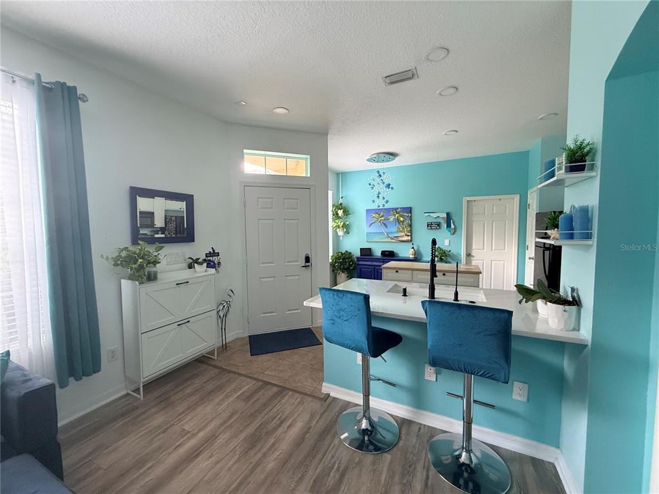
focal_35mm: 14
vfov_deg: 85.7
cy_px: 247
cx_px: 330
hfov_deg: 102.1
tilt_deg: -3.4
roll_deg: +0.2
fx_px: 267
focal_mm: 2.22
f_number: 2.2
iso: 400
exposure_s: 1/94
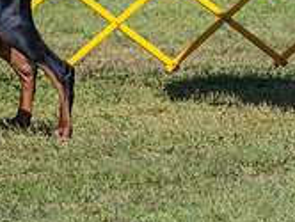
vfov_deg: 2.0
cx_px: -195
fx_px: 6367
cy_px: -165
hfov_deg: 2.6
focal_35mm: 746
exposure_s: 1/2000
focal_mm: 191
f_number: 6.3
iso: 320
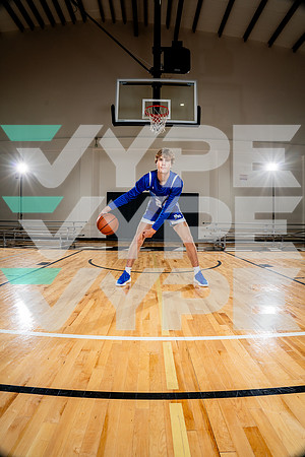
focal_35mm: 20
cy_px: 228
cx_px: 152
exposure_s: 1/250
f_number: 8
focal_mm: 20
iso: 250
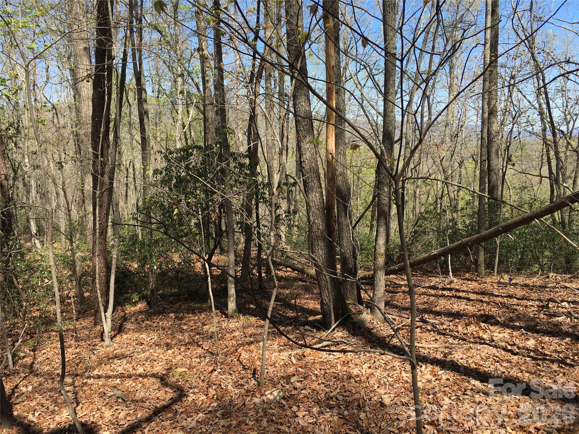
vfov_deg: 48.2
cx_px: 290
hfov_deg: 61.7
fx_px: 485
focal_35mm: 29
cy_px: 217
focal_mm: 4.15
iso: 25
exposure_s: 1/693
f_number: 2.2
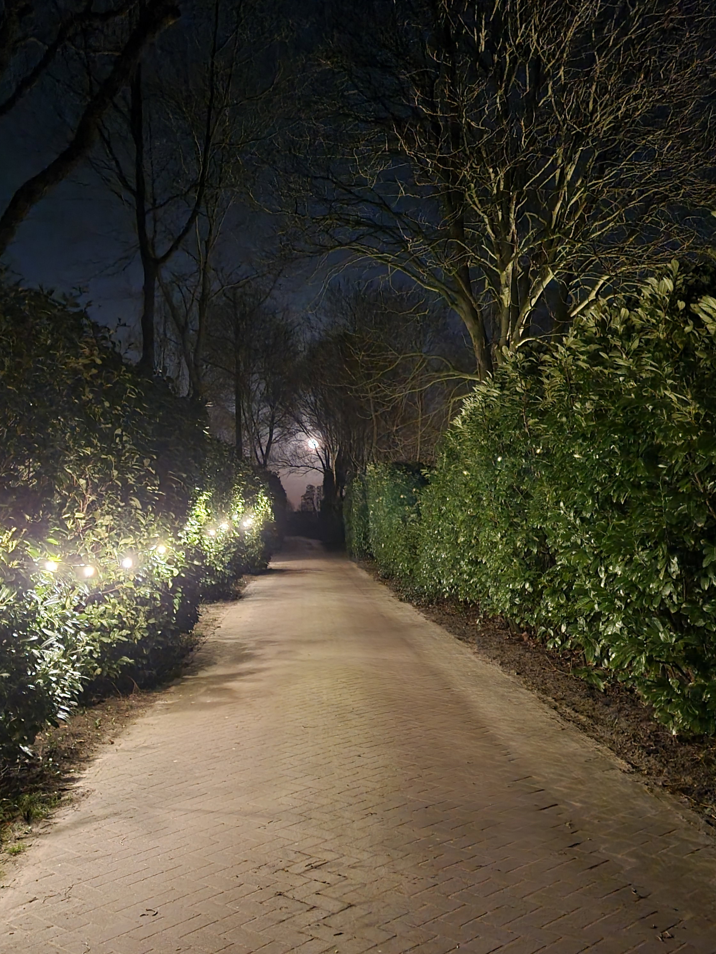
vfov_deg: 52.6
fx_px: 965
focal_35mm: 35
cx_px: 325
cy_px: 501
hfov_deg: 40.7
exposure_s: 1/8
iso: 1600
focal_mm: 5.4
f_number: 1.8
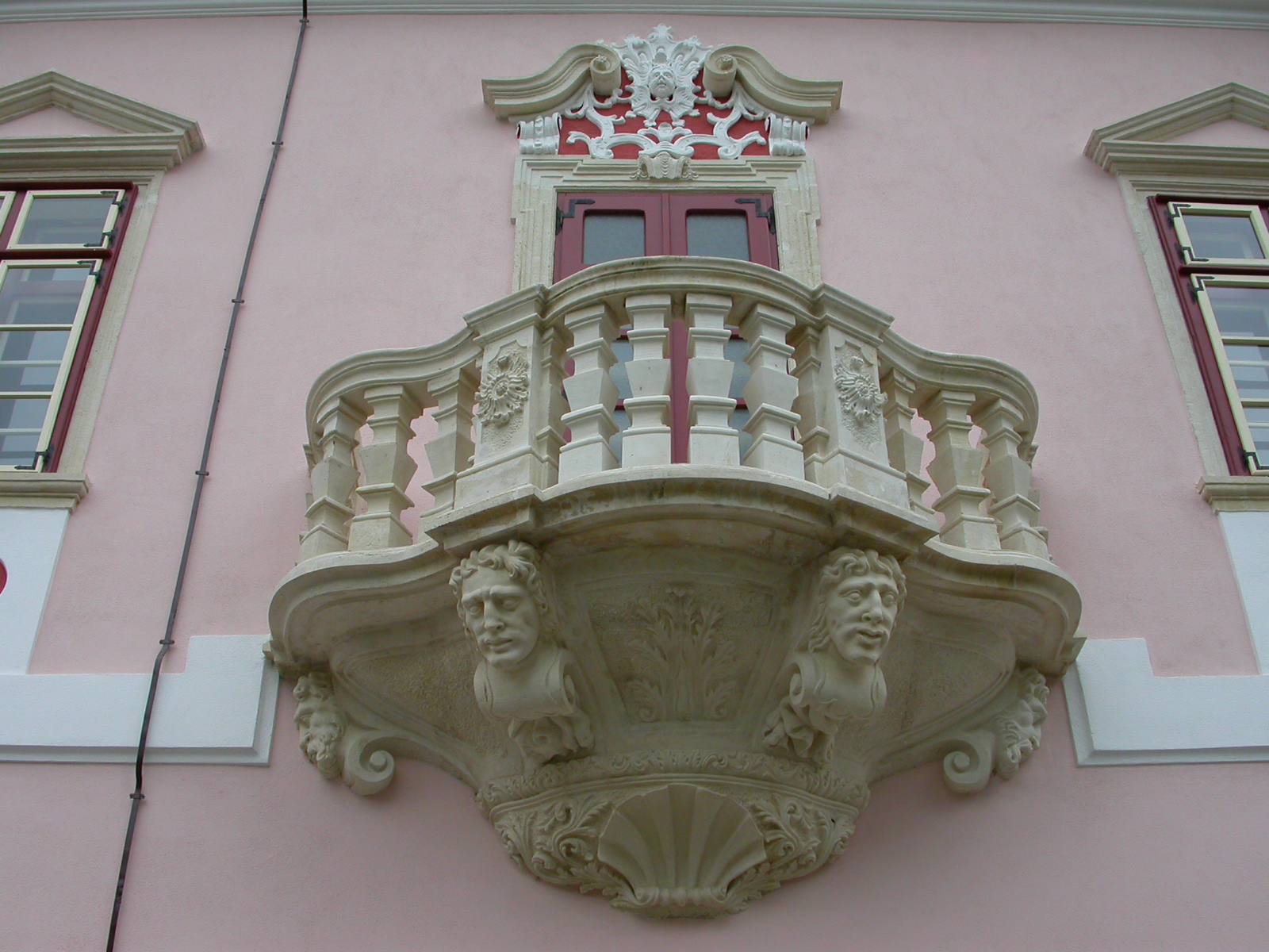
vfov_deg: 37.7
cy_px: 476
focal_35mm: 38
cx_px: 634
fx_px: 1393
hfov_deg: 49.0
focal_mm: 7.85
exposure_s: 1/67.4
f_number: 4.7
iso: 100
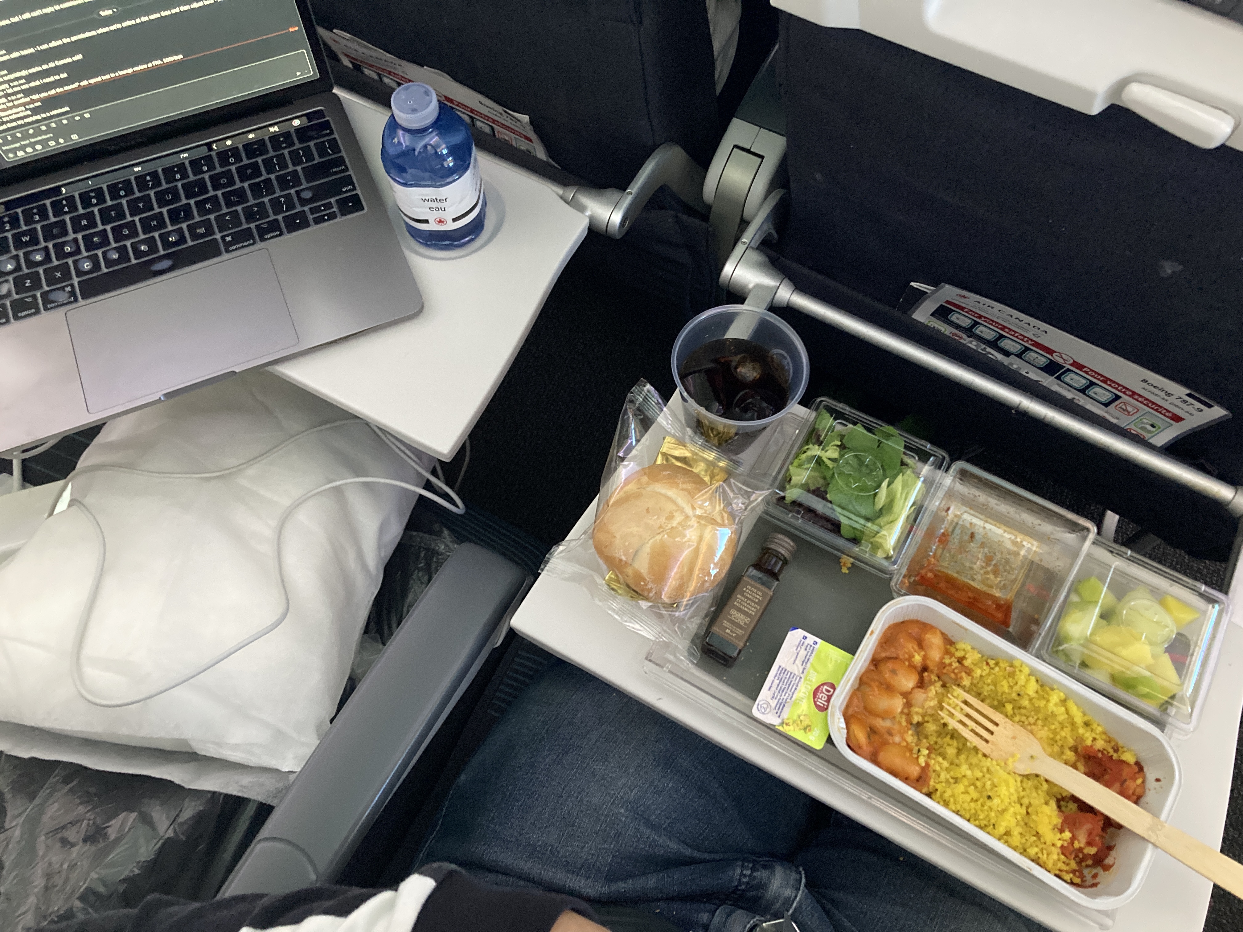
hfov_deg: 63.4
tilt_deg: -61.4
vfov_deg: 49.7
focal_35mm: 28
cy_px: 466
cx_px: 622
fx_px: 1005
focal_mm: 3.99
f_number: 1.8
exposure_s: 1/29
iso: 640
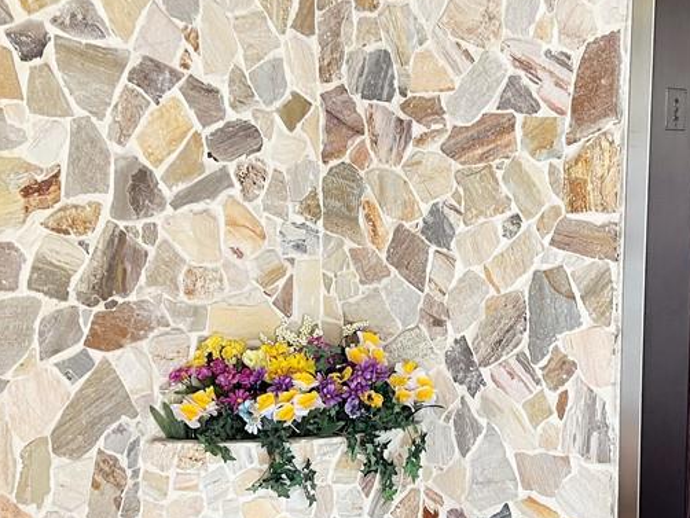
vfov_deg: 27.5
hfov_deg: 35.7
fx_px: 1057
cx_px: 478
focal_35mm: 53
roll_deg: -1.4
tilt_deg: -7.4
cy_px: 271
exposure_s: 1/60
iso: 160
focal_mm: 5.7
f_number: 1.5
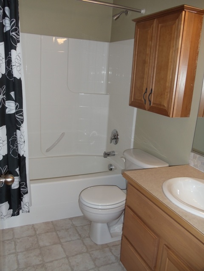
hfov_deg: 32.9
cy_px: 136
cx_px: 102
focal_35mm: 44
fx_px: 346
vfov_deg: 42.9
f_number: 3.5
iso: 100
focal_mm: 6
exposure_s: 1/30
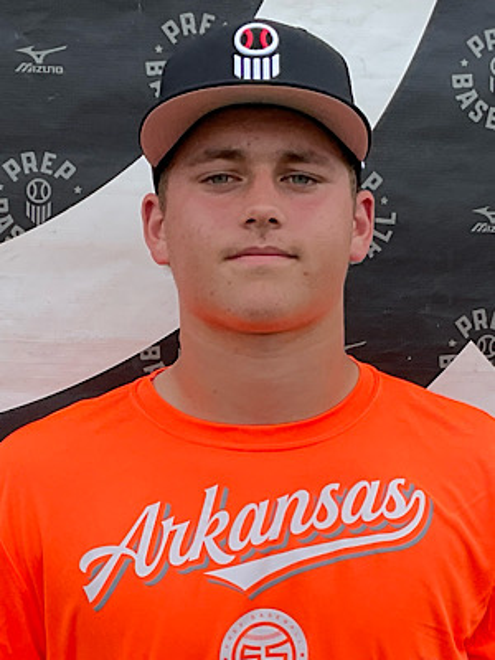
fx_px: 553
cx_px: 248
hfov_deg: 48.2
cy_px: 330
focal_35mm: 29
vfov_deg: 61.7
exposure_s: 1/1055
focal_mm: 3
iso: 16
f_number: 1.8
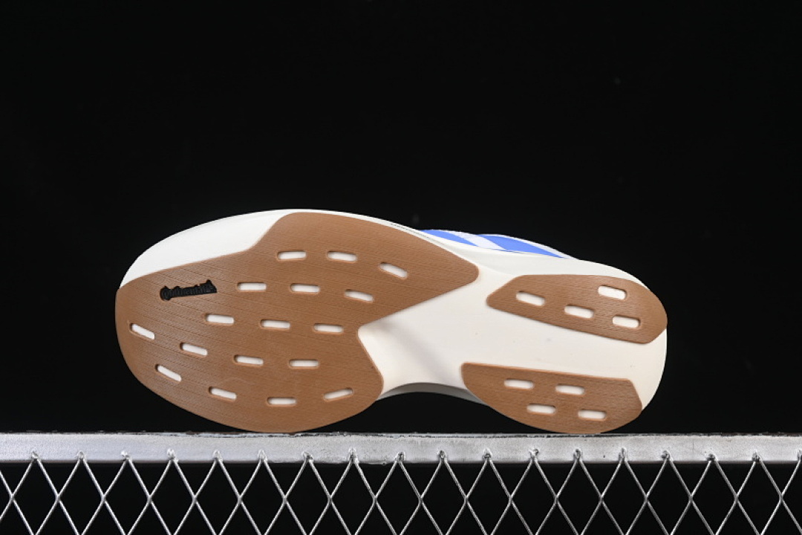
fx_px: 1671
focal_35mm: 75
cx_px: 401
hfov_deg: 27.0
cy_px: 268
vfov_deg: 18.2
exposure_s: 1/100
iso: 160
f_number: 7.1
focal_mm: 50
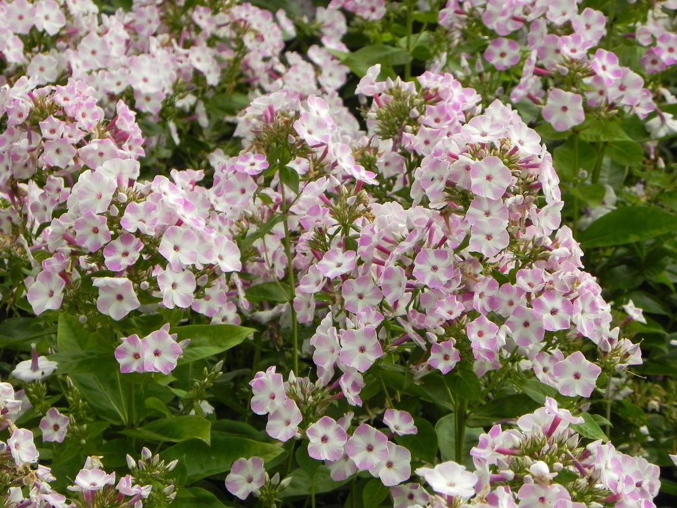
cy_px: 254
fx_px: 4146
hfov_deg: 9.3
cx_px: 338
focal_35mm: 212
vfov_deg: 7.0
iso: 160
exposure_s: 1/320
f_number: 5
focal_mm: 37.7
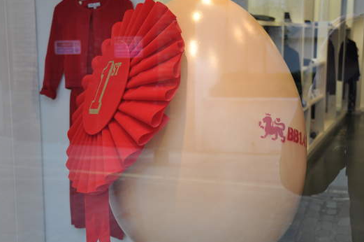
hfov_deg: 33.9
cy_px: 133
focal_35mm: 59
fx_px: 596
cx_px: 147
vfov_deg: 22.9
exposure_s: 1/50
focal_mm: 32
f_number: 4
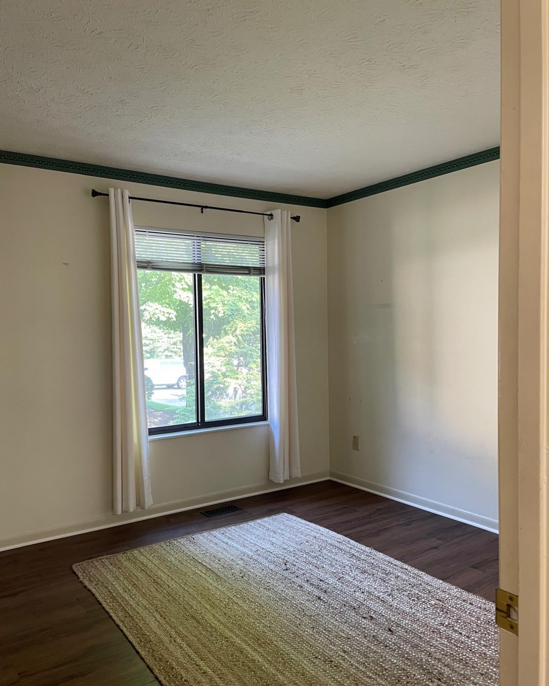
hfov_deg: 51.5
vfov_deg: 62.2
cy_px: 363
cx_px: 269
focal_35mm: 28
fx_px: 569
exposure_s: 1/60
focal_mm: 4.2
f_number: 1.6
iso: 125
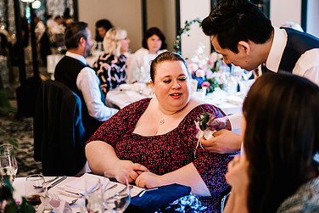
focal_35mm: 54
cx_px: 186
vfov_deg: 25.1
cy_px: 114
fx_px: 479
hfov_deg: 36.8
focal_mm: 35
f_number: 1.4
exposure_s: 1/500
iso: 1250
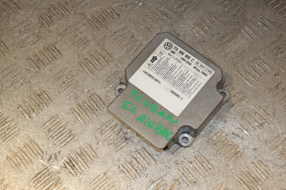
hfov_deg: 31.9
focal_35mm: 63
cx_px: 143
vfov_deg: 21.5
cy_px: 95
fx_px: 500
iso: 800
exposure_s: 1/200
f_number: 8
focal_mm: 42
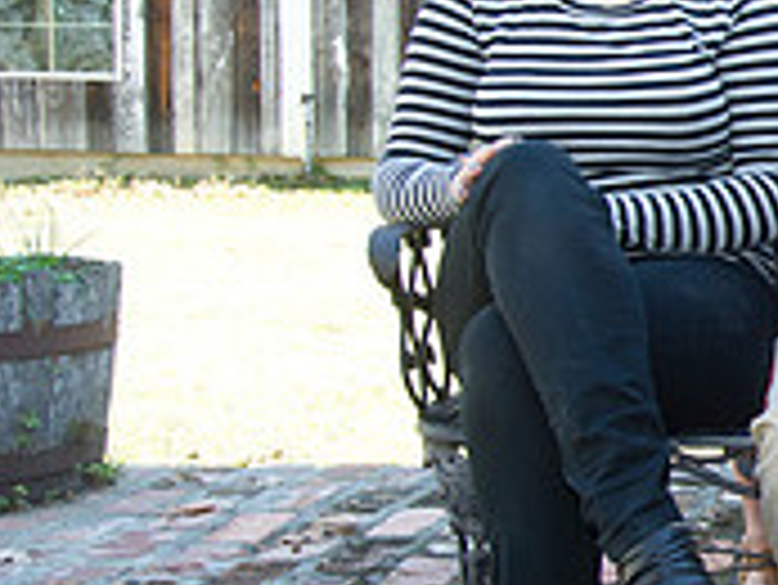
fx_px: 2024
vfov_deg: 16.4
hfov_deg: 18.7
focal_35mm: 90
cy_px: 216
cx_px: 1228
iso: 400
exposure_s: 1/125
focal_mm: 28
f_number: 6.3
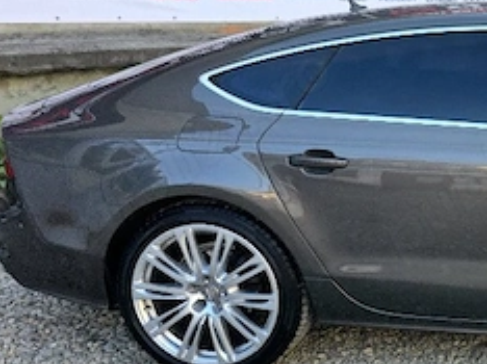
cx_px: 601
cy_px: 164
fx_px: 829
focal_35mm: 59
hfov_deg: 28.1
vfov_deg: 24.8
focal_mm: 6.3
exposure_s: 1/370
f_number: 1.7
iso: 40
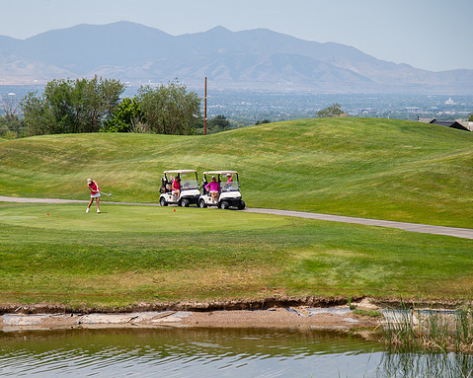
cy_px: 212
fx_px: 1722
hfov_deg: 15.6
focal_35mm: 123
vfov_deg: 12.5
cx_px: 190
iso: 200
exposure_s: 1/3200
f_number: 4
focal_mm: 86
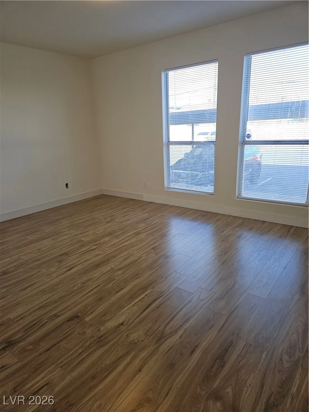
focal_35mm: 23
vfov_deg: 73.9
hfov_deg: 58.9
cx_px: 154
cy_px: 206
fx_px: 274
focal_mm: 5.4
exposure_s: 1/125
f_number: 1.8
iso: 25
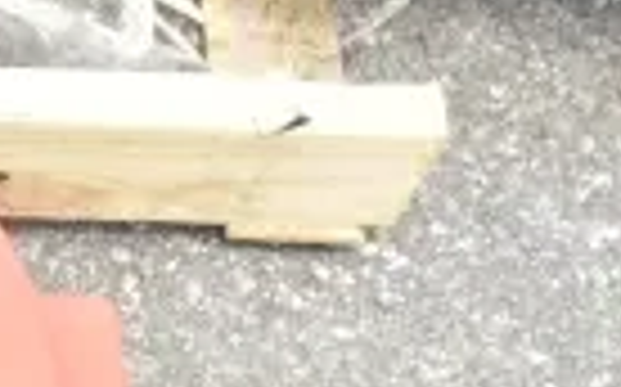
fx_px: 2283
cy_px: 493
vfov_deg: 9.5
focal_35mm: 135
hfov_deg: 13.4
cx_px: -594
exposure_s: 1/640
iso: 1600
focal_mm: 20
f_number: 13
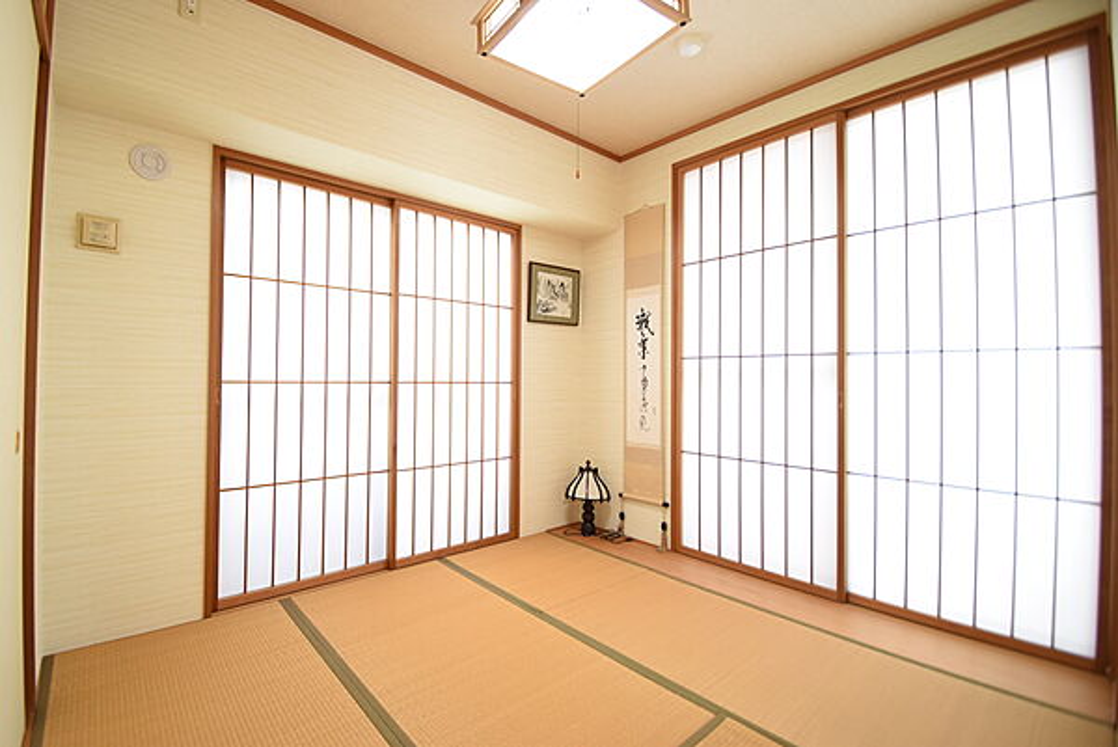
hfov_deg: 100.3
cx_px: 559
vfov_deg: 77.4
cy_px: 374
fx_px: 466
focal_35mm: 15
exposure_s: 1/100
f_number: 5
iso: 800
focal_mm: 10
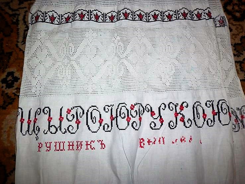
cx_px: 122
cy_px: 92
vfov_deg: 41.8
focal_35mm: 34
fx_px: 241
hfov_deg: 53.9
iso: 100
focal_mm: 5.7
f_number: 2.9
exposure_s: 1/30
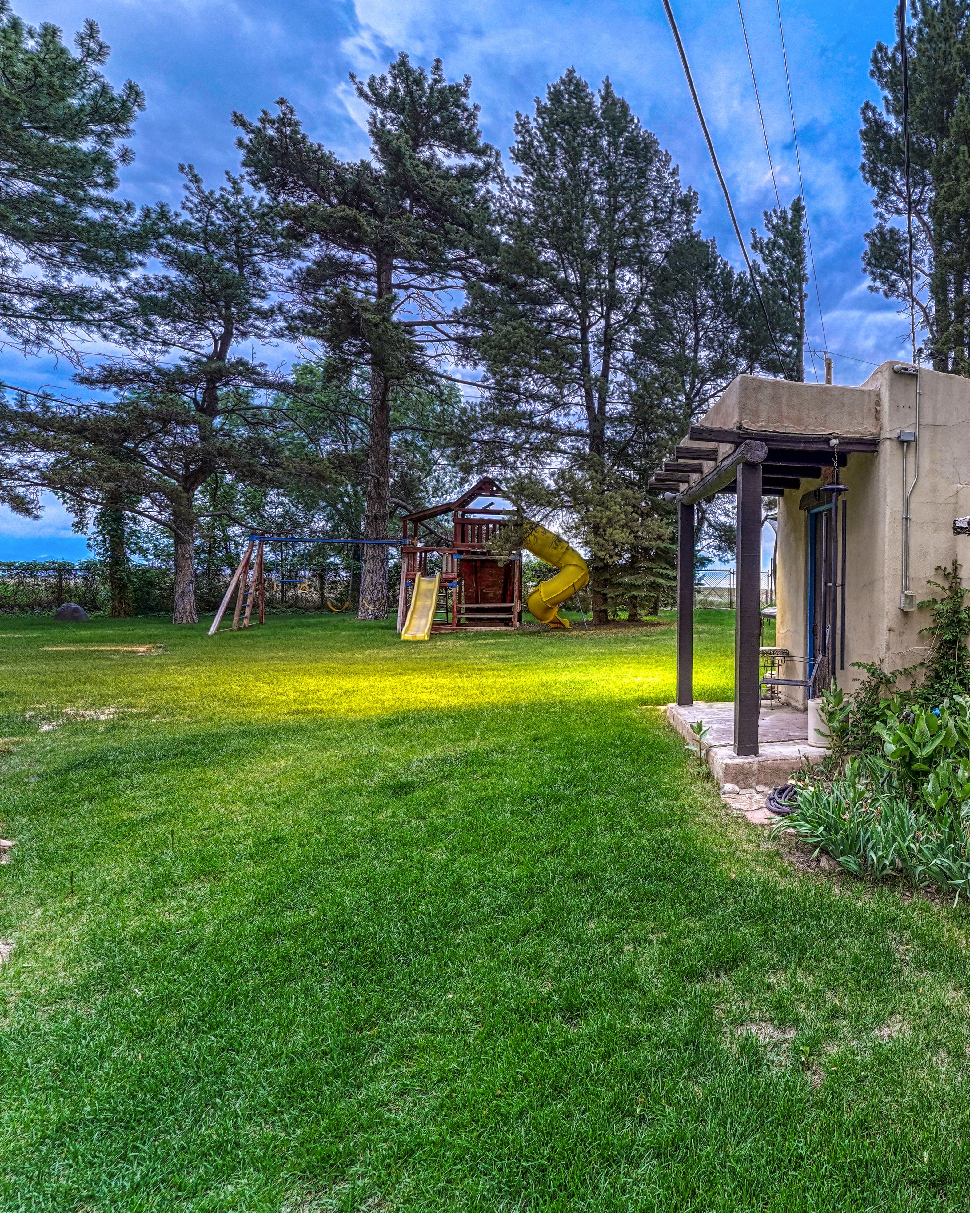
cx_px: 855
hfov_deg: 59.1
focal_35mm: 20
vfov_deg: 80.4
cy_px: 602
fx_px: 718
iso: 800
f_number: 8
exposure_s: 1.6
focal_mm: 14
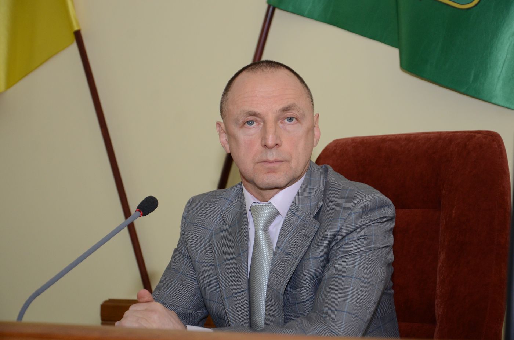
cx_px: 257
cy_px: 170
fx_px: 1325
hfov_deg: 22.0
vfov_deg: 14.6
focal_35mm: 93
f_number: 5.3
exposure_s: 1/200
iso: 1000
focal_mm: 62
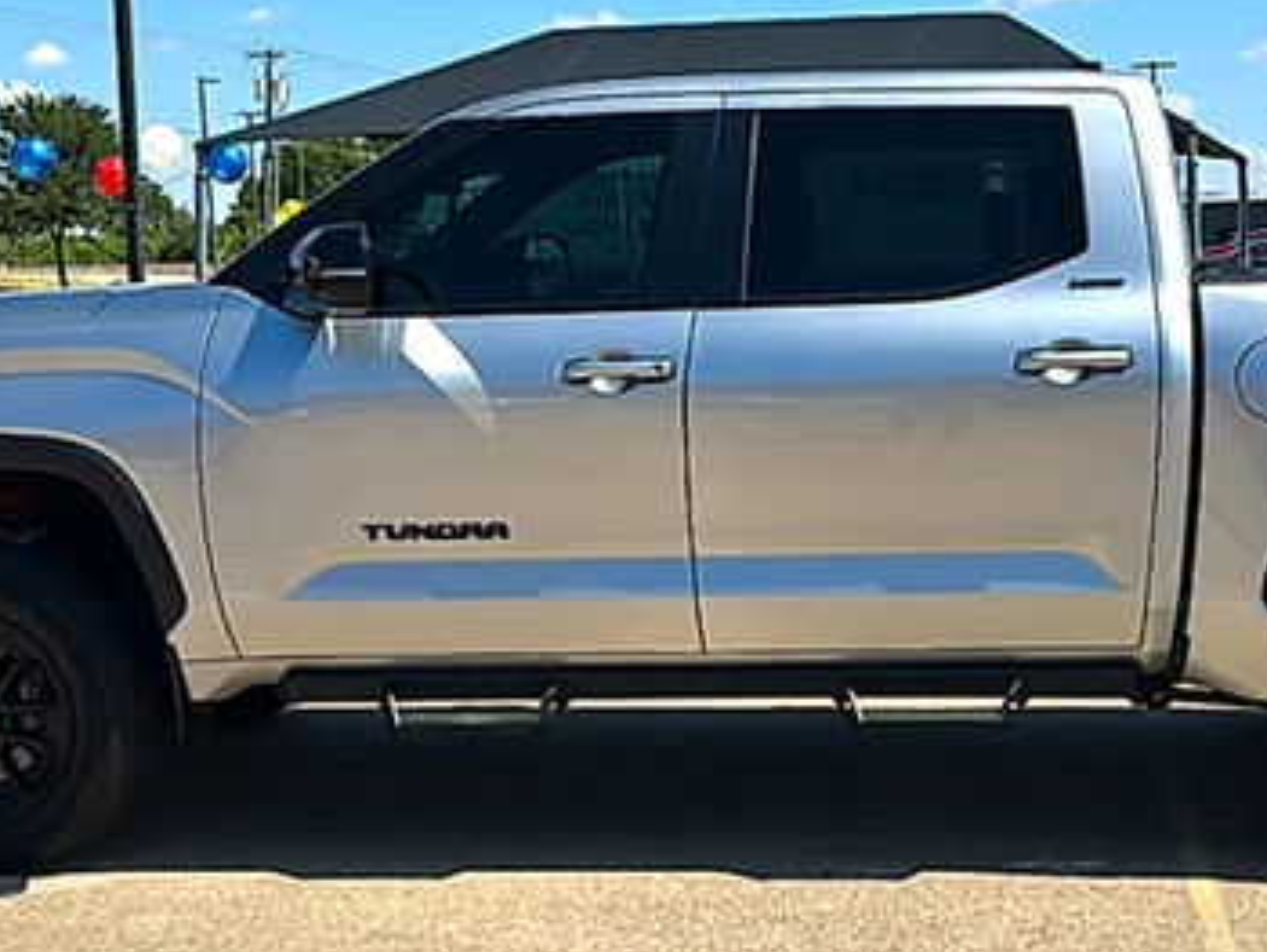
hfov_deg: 37.8
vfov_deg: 29.1
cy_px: 422
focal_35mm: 50
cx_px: 822
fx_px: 1831
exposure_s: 1/5587
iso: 80
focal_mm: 6.86
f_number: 1.78
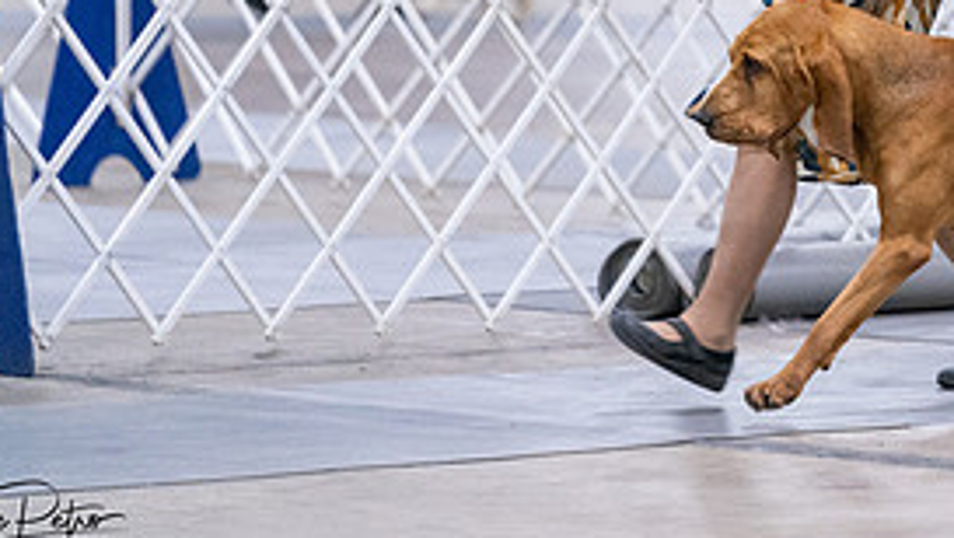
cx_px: 909
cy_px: -68
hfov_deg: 5.2
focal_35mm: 416
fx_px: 10530
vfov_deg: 2.9
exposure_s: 1/250
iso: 6400
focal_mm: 187
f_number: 2.8
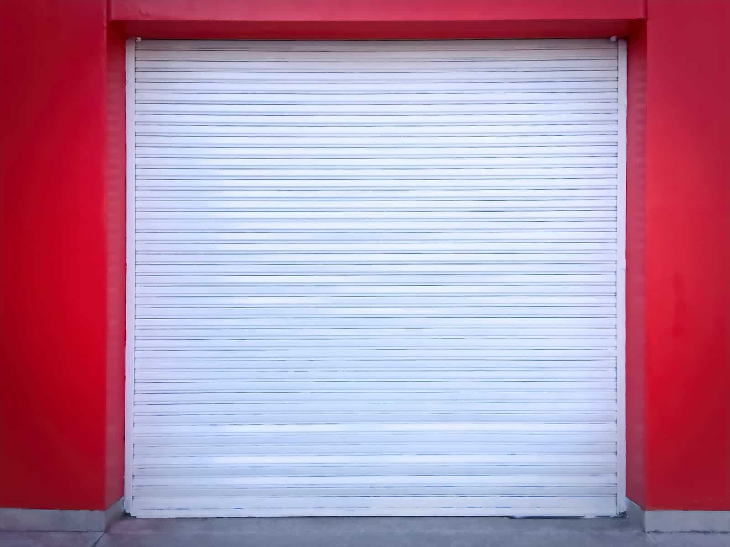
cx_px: 365
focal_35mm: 29
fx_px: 612
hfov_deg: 61.7
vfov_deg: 48.2
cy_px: 274
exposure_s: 1/1522
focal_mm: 4.2
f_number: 2.2
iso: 32
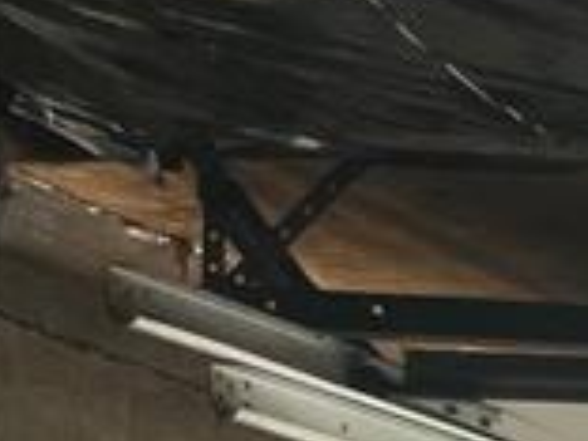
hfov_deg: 8.9
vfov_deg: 7.6
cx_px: 1903
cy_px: 1331
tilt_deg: -6.7
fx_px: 2905
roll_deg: -0.4
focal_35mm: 171
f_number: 1.6
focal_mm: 5.1
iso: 50
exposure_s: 1/1036
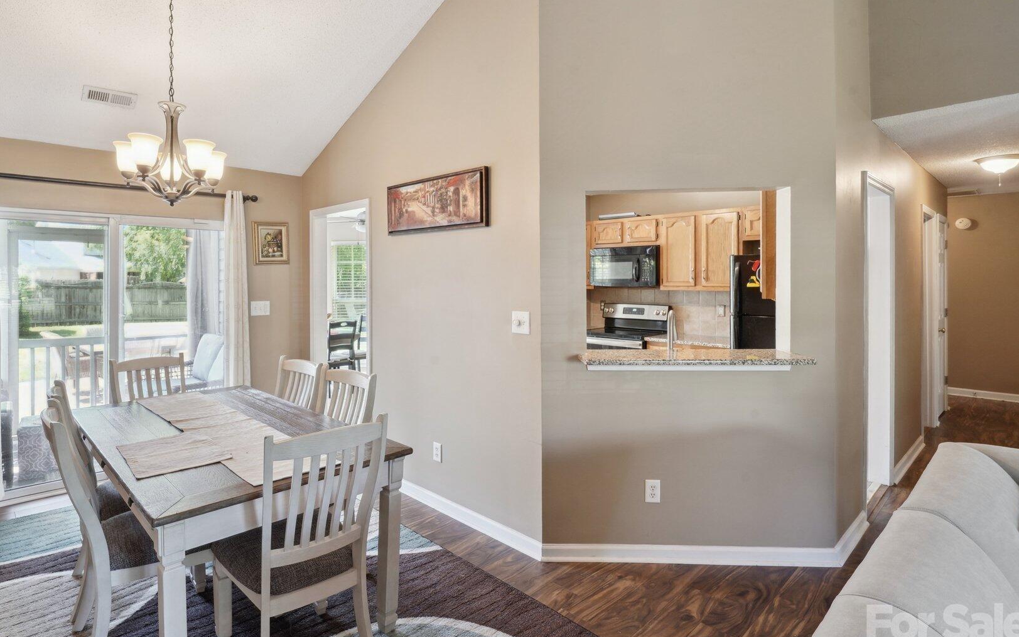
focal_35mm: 18
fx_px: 500
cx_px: 431
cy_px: 294
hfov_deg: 90.4
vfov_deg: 64.9
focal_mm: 14
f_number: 11
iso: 400
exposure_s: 1/3.33
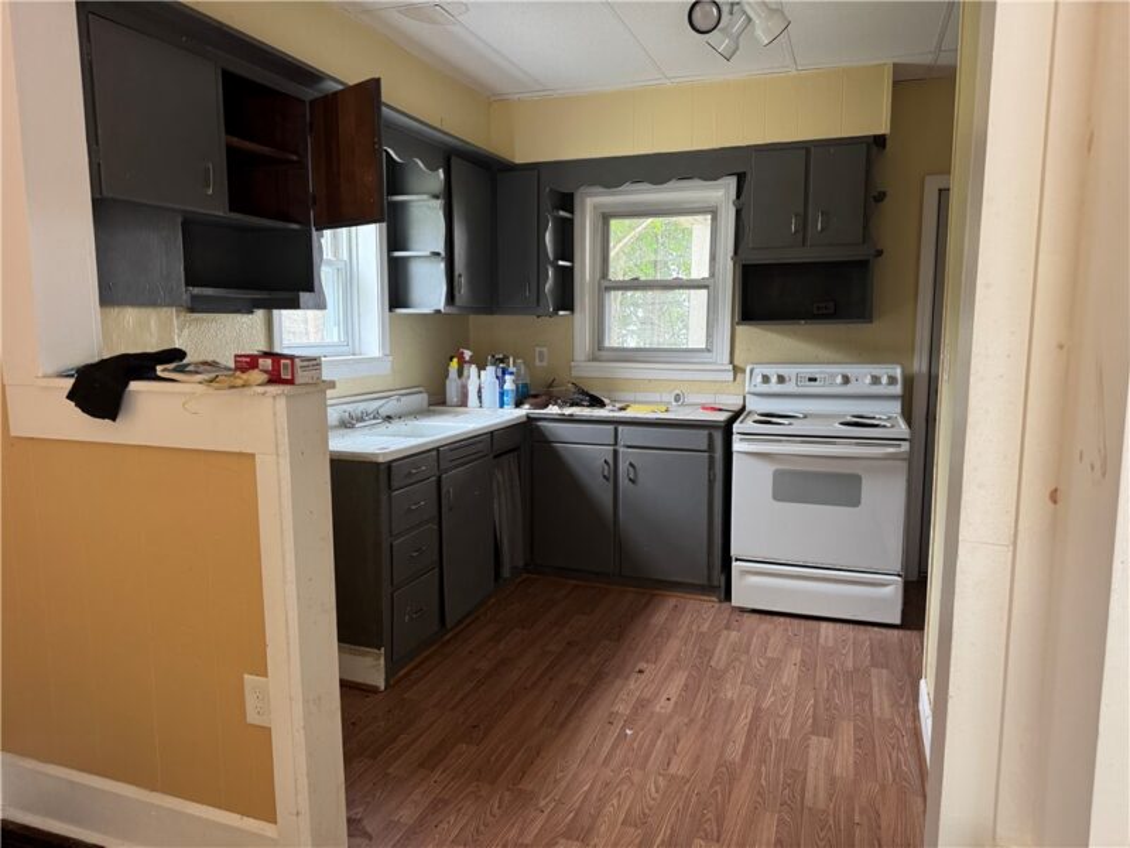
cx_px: 565
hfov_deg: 71.6
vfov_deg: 56.8
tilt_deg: -6.2
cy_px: 424
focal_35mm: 24
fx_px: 783
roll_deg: -0.1
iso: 250
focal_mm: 6.76
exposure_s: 1/60
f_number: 1.78
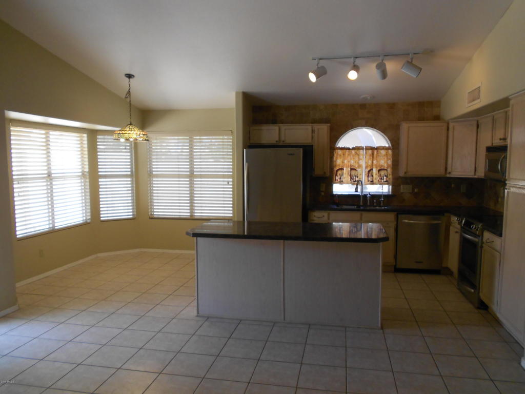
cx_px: 262
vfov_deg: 53.1
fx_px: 394
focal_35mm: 26
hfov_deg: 67.3
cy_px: 197
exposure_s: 1/30
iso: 200
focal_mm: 4.6
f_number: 3.2
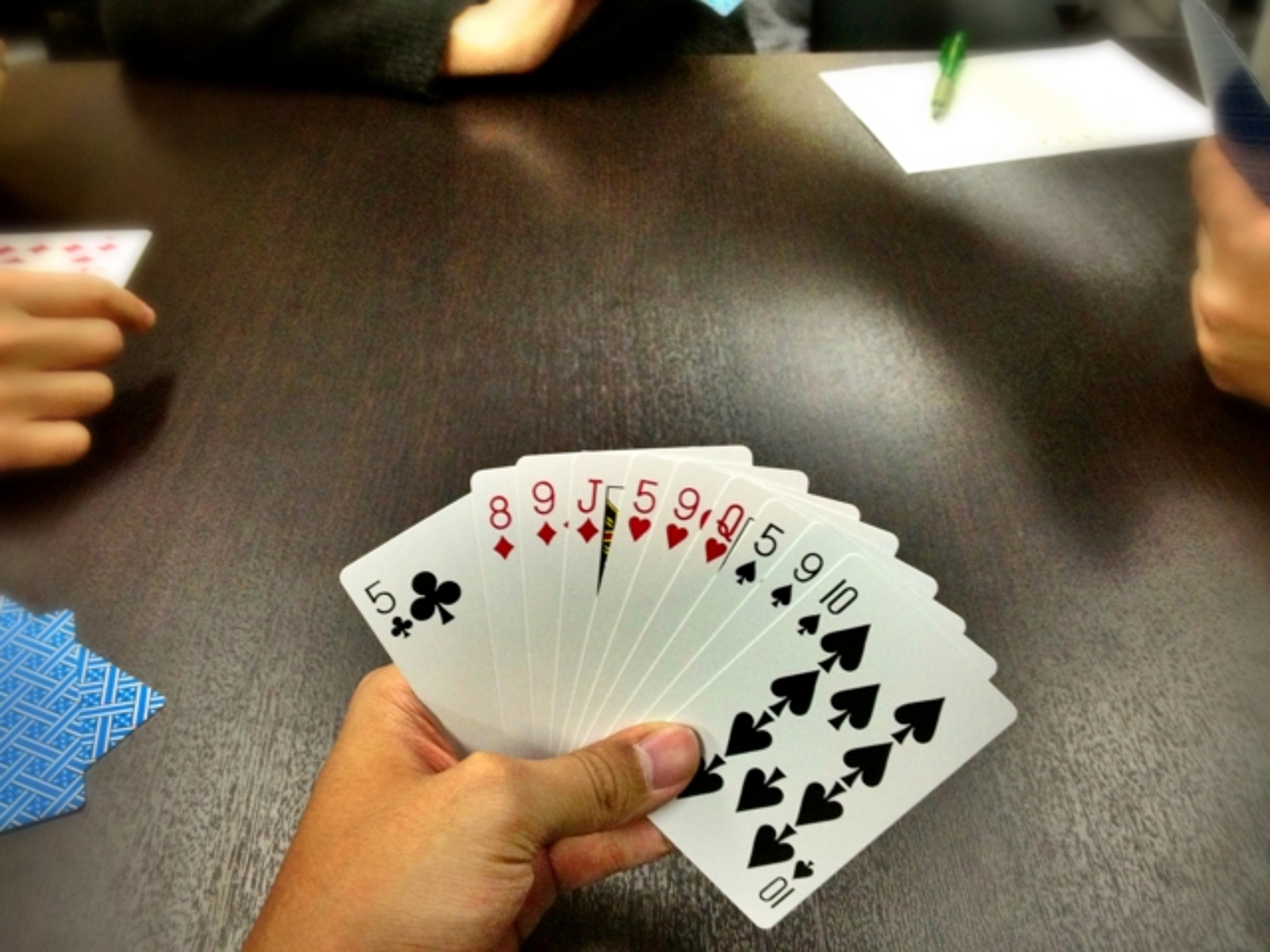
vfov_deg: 40.7
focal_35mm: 35
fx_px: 1284
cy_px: 476
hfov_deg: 52.6
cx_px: 635
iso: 200
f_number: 2.4
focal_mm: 4.28
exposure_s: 1/20
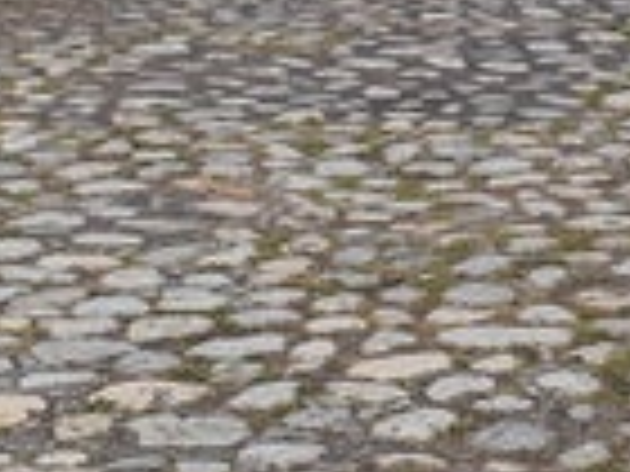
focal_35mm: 123
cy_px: -234
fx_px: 2239
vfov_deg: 11.5
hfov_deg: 15.6
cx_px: 684
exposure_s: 1/965
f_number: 1.9
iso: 40
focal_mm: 3.6
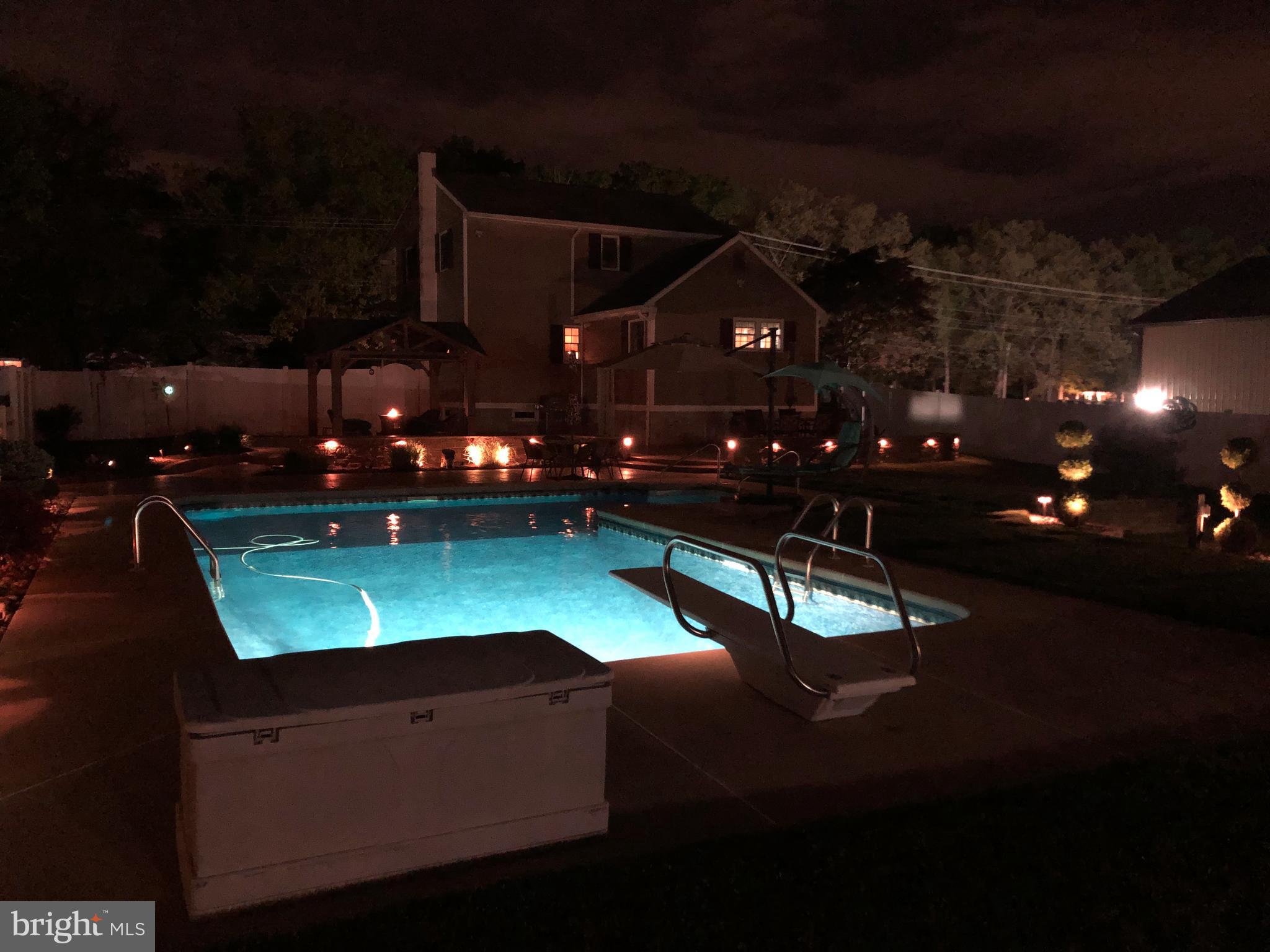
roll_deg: -0.7
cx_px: 635
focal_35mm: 28
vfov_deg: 49.7
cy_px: 476
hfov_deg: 63.4
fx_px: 1027
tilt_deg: -3.4
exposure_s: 1/4
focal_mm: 3.99
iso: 500
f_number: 1.8
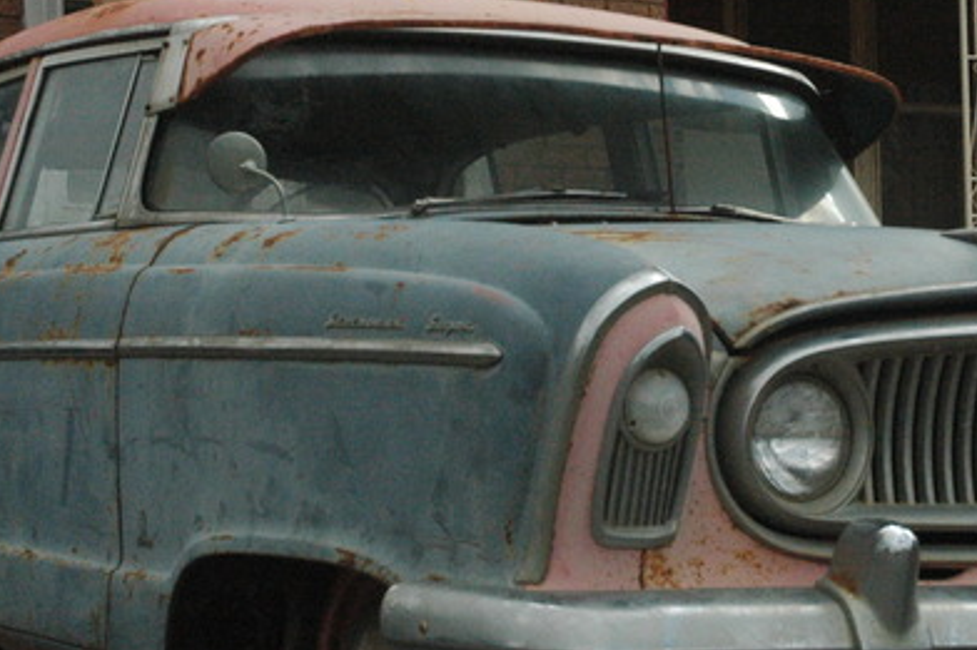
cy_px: 266
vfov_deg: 13.1
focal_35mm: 104
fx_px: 2821
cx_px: 593
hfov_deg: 19.6
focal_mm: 34
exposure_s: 1/2000
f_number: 8
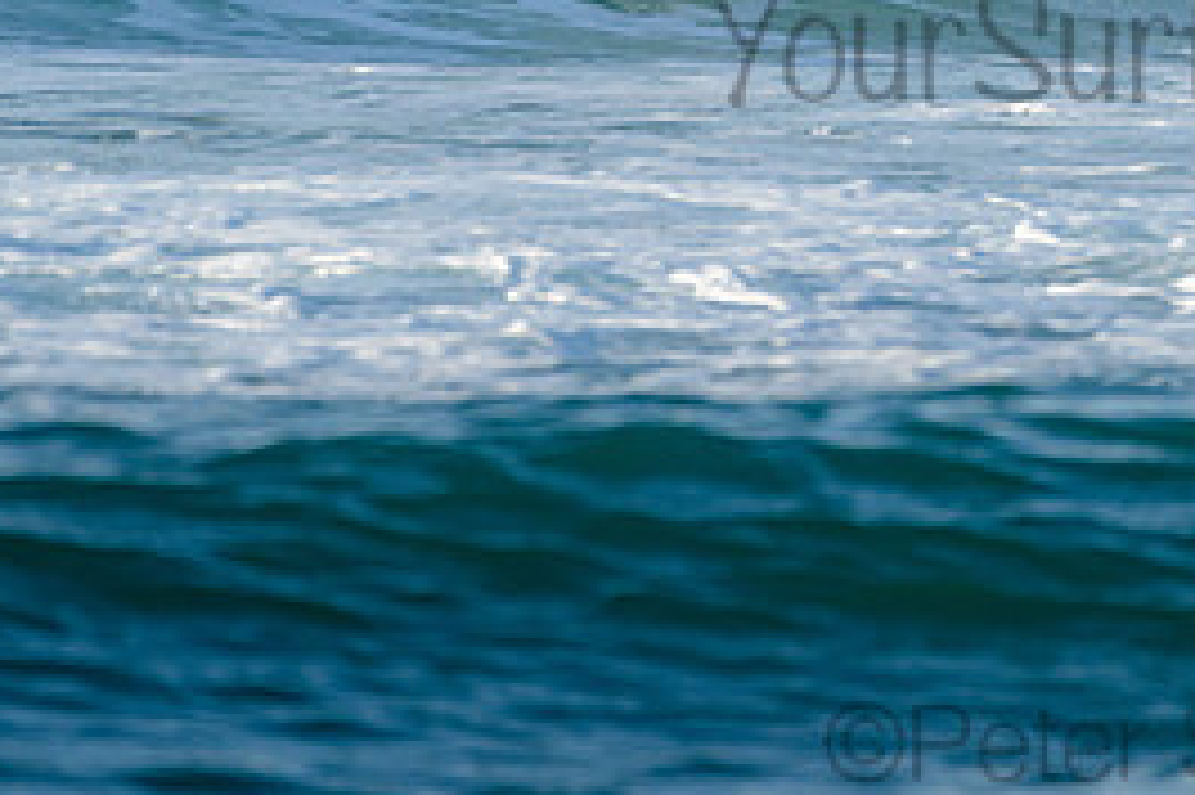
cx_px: 892
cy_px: -185
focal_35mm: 1338
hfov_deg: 1.5
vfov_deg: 1.0
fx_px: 44385
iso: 450
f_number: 5.6
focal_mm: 500
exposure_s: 1/2000
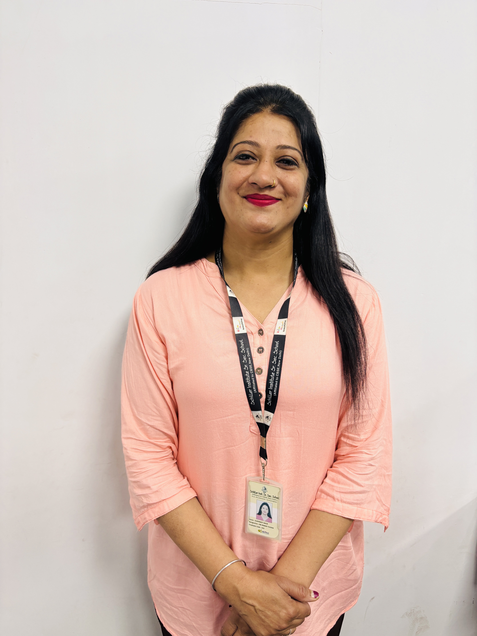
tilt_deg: -10.2
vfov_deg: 67.3
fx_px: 478
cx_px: 238
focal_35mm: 26
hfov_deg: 53.1
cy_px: 318
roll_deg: +0.1
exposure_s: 1/50
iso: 125
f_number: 1.6
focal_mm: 5.96
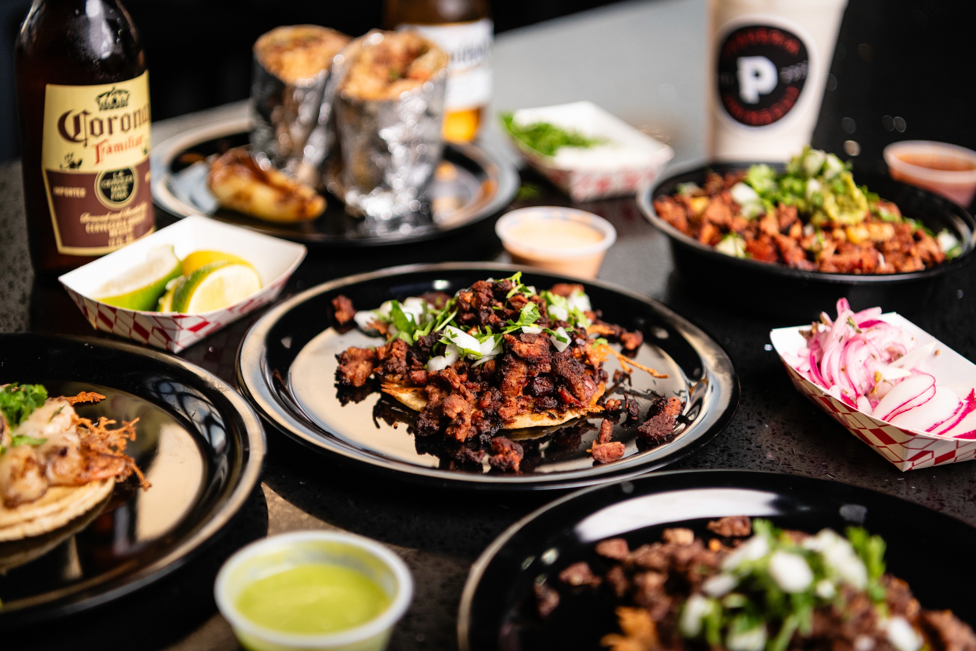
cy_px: 326
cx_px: 488
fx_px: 1410
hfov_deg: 38.2
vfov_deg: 26.0
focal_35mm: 52
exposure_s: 1/800
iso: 500
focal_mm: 52
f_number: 2.8
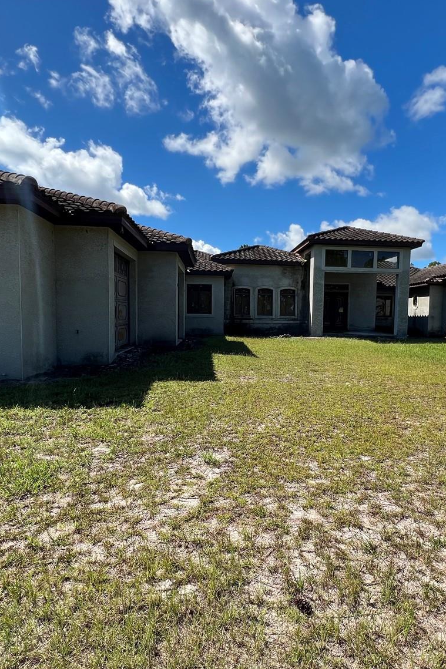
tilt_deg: -4.3
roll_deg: -0.3
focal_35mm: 19
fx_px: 353
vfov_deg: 86.9
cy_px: 339
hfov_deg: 64.3
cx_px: 250
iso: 32
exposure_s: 1/1074
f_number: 1.8
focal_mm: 1.57
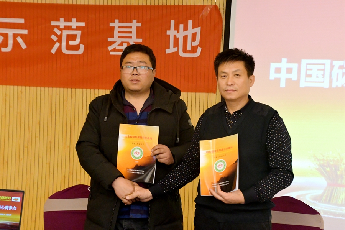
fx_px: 747
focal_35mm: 78
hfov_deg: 26.0
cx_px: 172
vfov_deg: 17.5
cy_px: 115
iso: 6400
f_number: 5.6
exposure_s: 1/125
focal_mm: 52
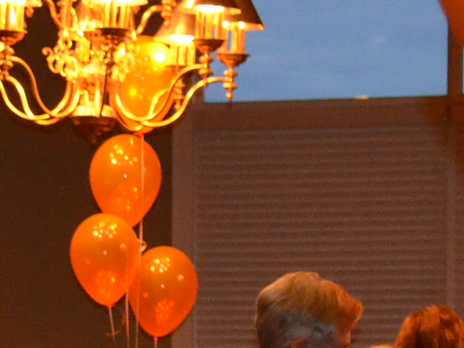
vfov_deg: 5.4
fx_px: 3606
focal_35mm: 269
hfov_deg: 7.3
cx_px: -118
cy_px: 710
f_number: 5
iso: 3200
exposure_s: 1/60
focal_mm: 36
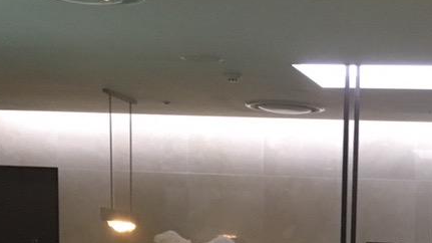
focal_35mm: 110
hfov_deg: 19.0
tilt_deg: -10.5
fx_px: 1259
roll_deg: -2.0
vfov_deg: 10.1
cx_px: 417
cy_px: 504
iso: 200
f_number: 2.2
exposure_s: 1/17
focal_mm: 4.15
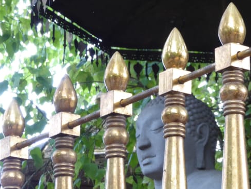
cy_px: 57
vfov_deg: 5.1
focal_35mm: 292
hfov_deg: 6.8
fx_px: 2118
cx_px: 177
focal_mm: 28.7
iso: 400
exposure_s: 1/20
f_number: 5.5
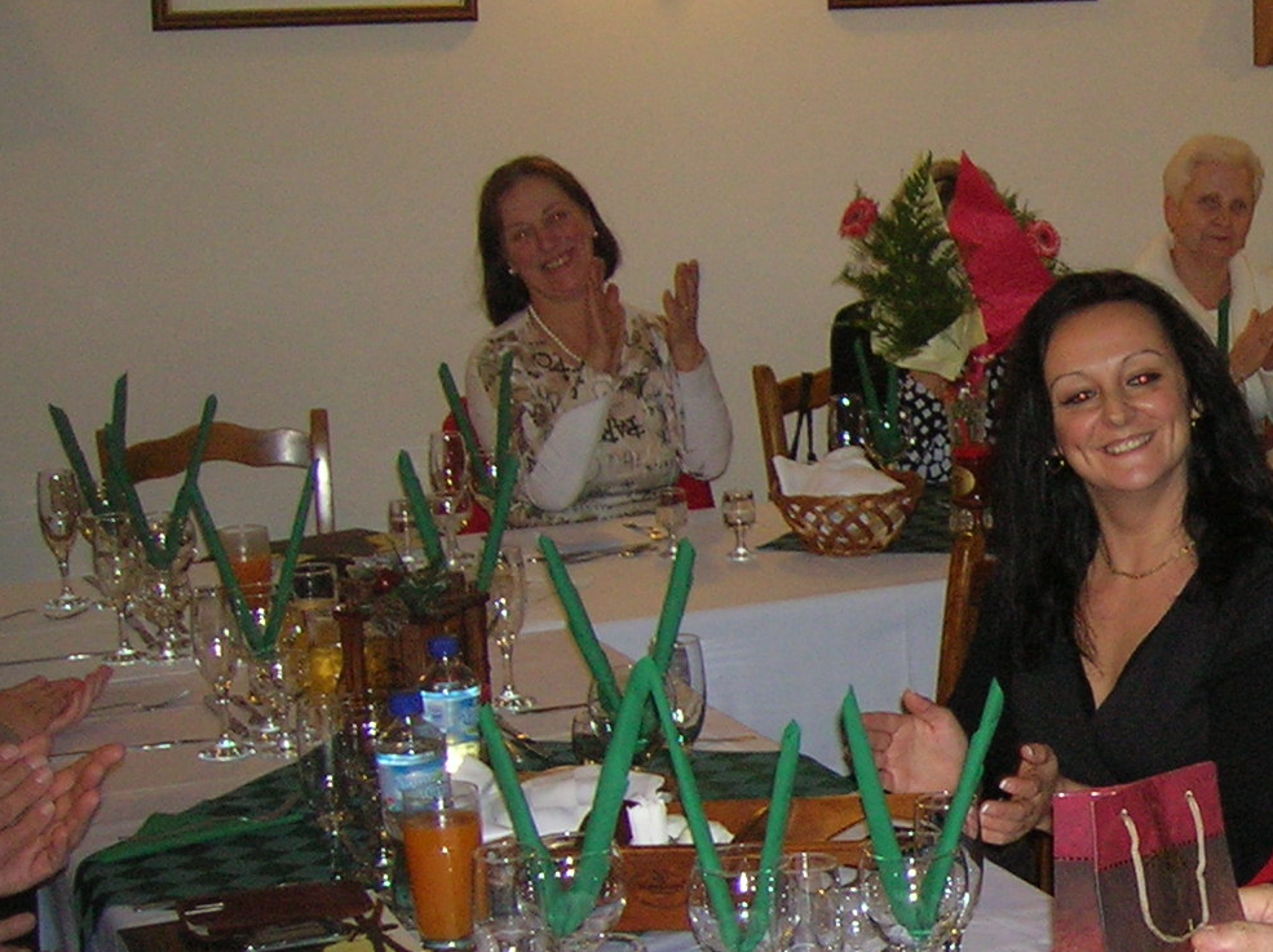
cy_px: 597
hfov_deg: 23.1
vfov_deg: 18.6
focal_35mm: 79
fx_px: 2903
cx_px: 1445
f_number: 2.9
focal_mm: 5.7
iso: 122
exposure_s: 1/60.1
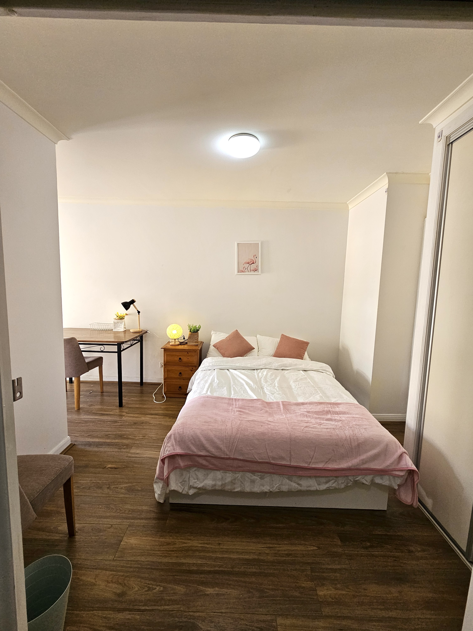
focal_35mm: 13
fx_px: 237
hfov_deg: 89.9
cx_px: 236
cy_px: 316
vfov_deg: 106.2
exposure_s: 1/70.8
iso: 200
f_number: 2.2
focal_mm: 2.2
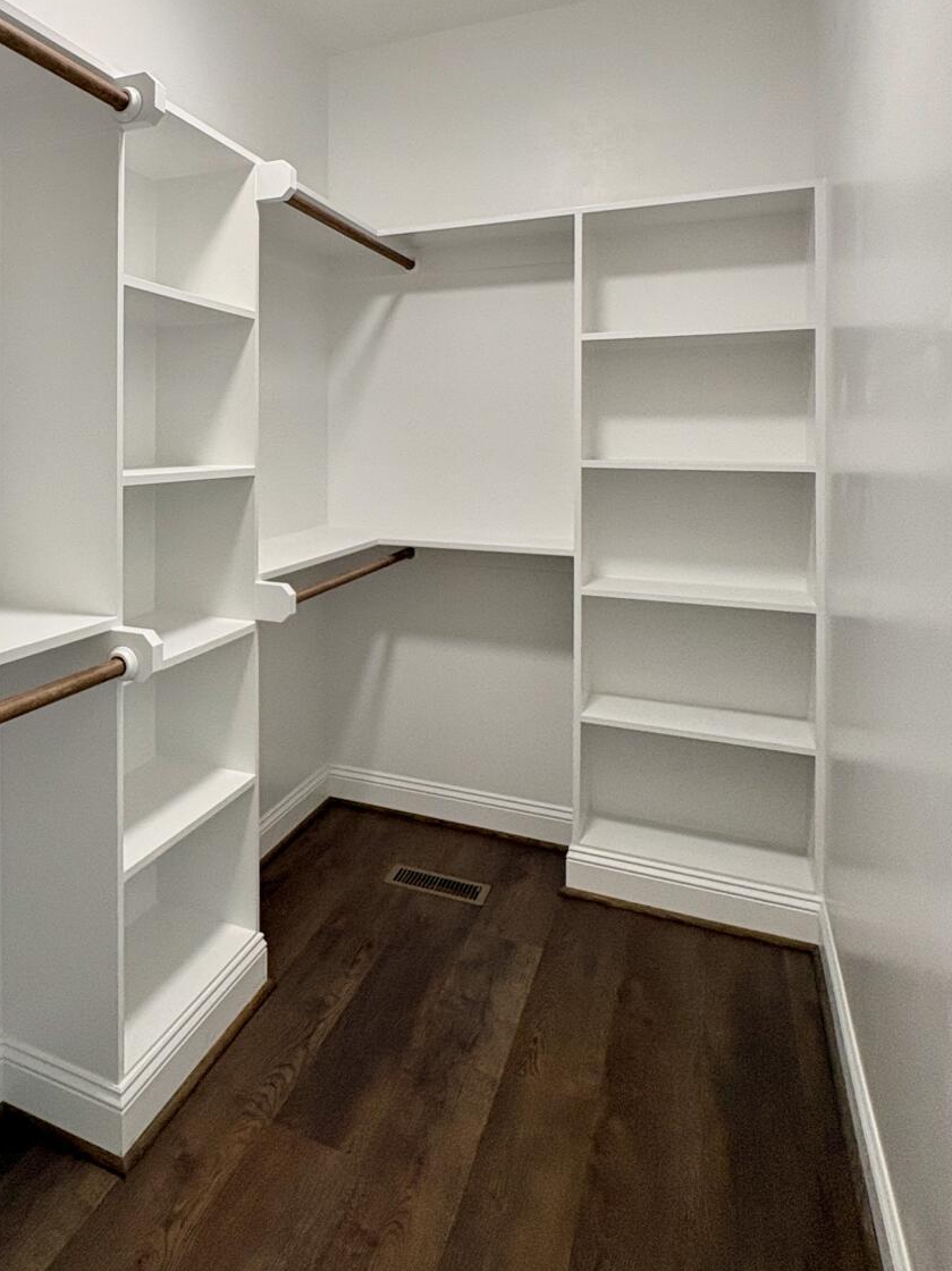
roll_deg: +0.0
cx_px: 187
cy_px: 420
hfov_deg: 51.3
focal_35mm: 25
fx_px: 917
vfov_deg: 67.4
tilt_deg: +1.3
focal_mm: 2.22
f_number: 2.2
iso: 200
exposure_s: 1/120
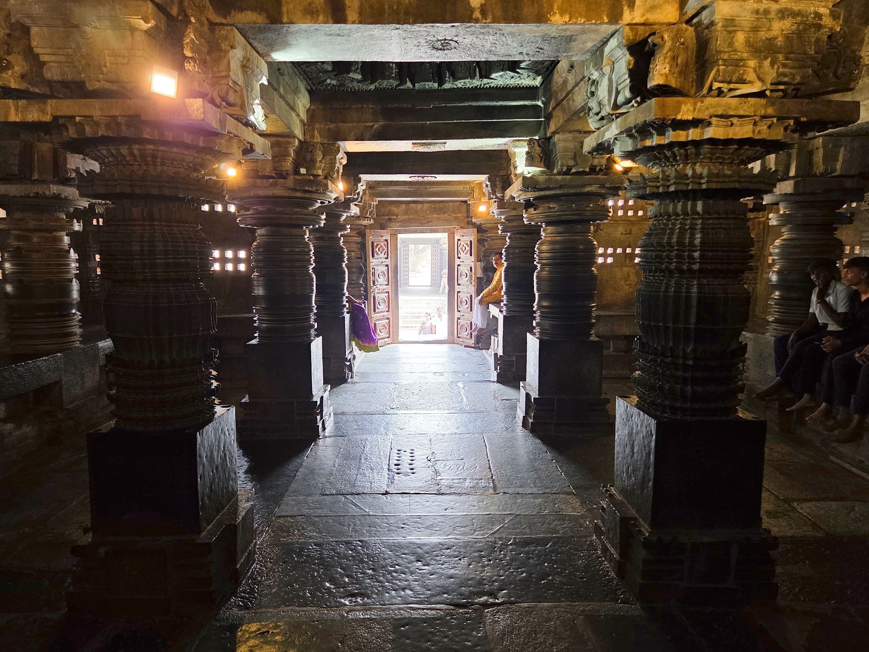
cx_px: 434
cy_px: 326
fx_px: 577
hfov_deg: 73.9
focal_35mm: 23
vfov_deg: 58.9
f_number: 1.8
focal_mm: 5.4
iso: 125
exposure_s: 1/100
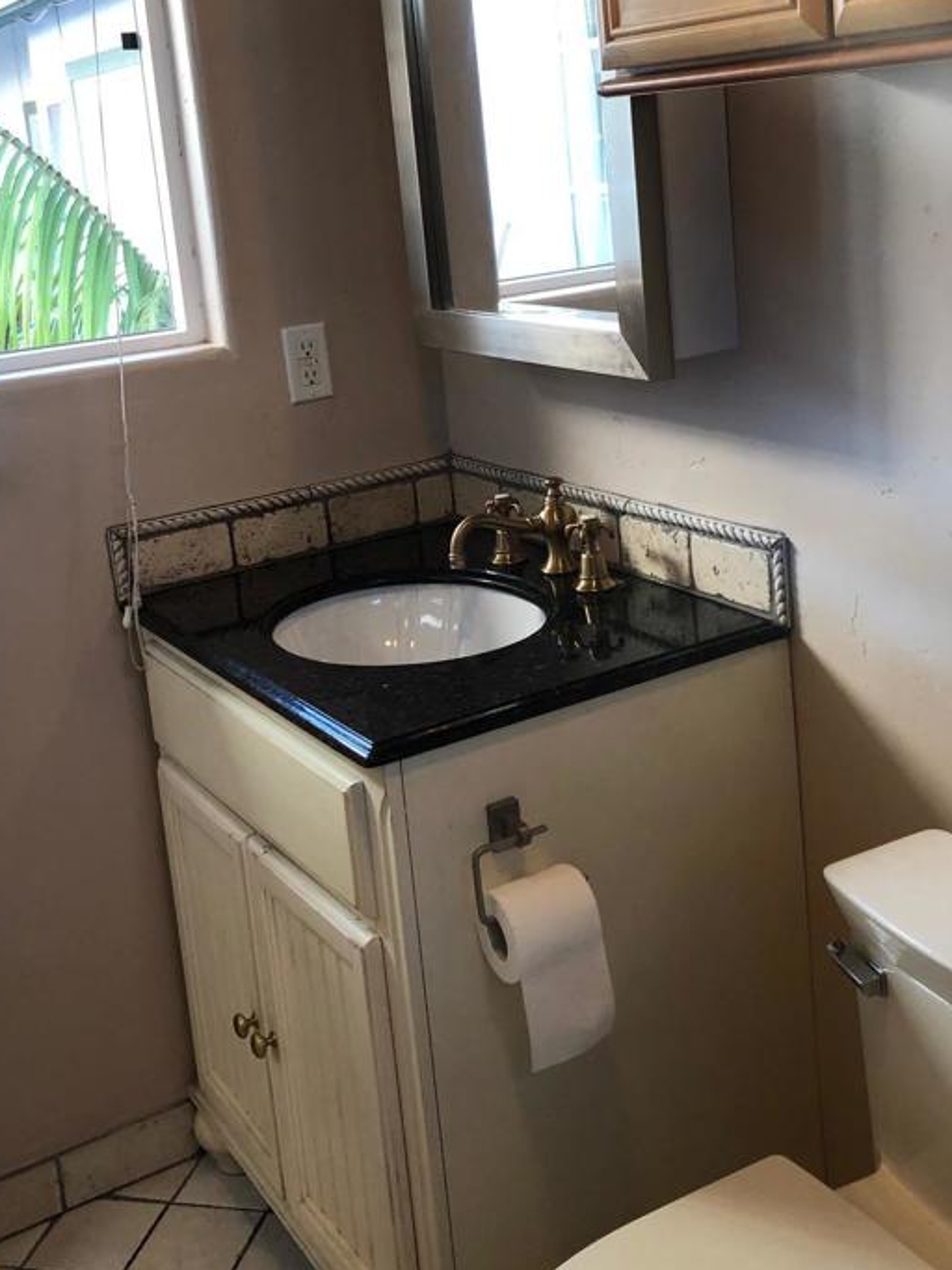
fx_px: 1541
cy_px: 409
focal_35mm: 42
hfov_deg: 34.3
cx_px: 511
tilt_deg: -10.2
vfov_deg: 44.1
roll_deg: +5.0
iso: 40
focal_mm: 3.99
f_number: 1.8
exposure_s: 1/24
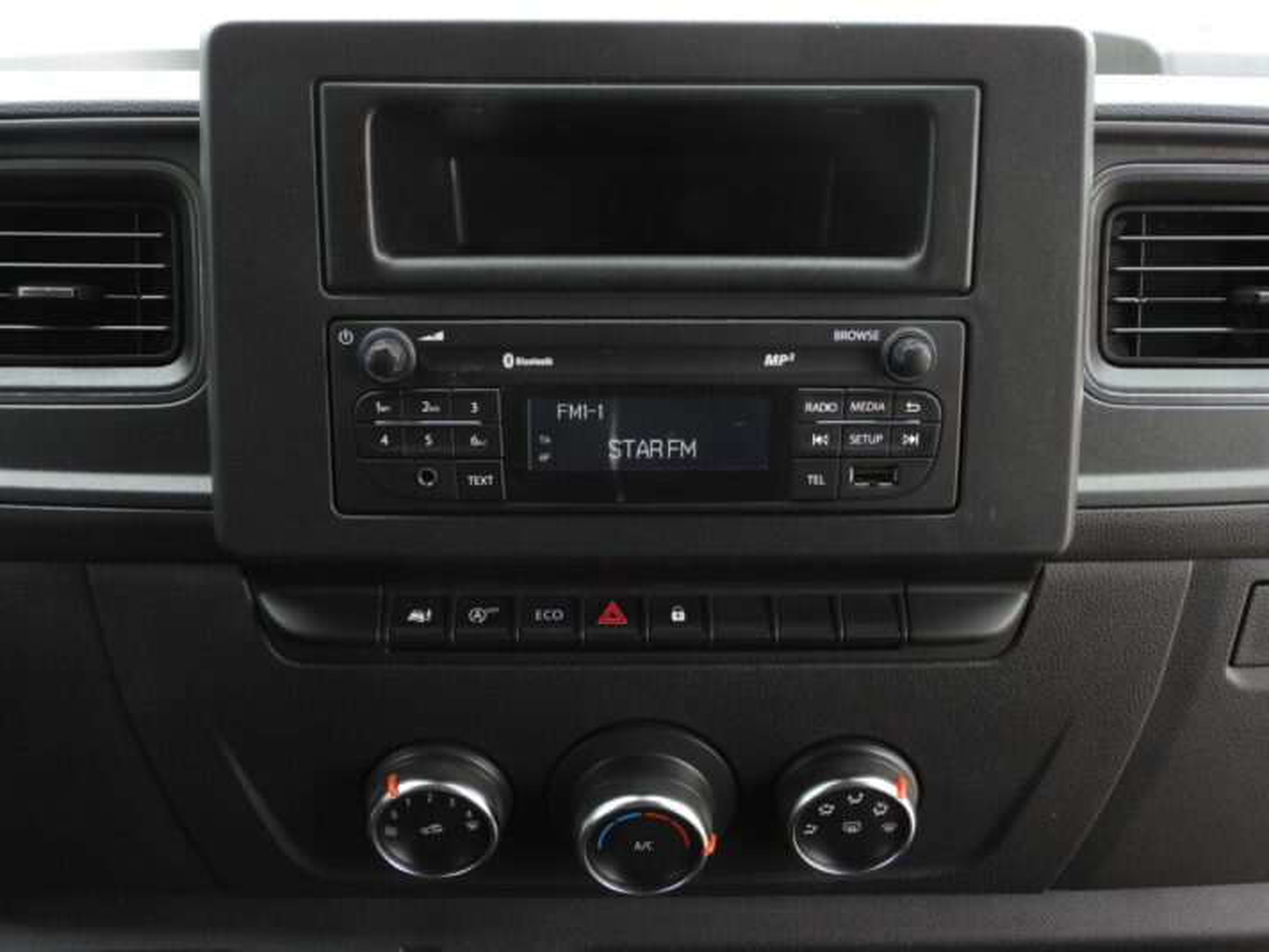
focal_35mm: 35
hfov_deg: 52.6
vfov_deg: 40.7
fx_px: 1283
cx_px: 634
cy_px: 476
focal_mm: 6.3
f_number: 3.2
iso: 110
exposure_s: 1/30
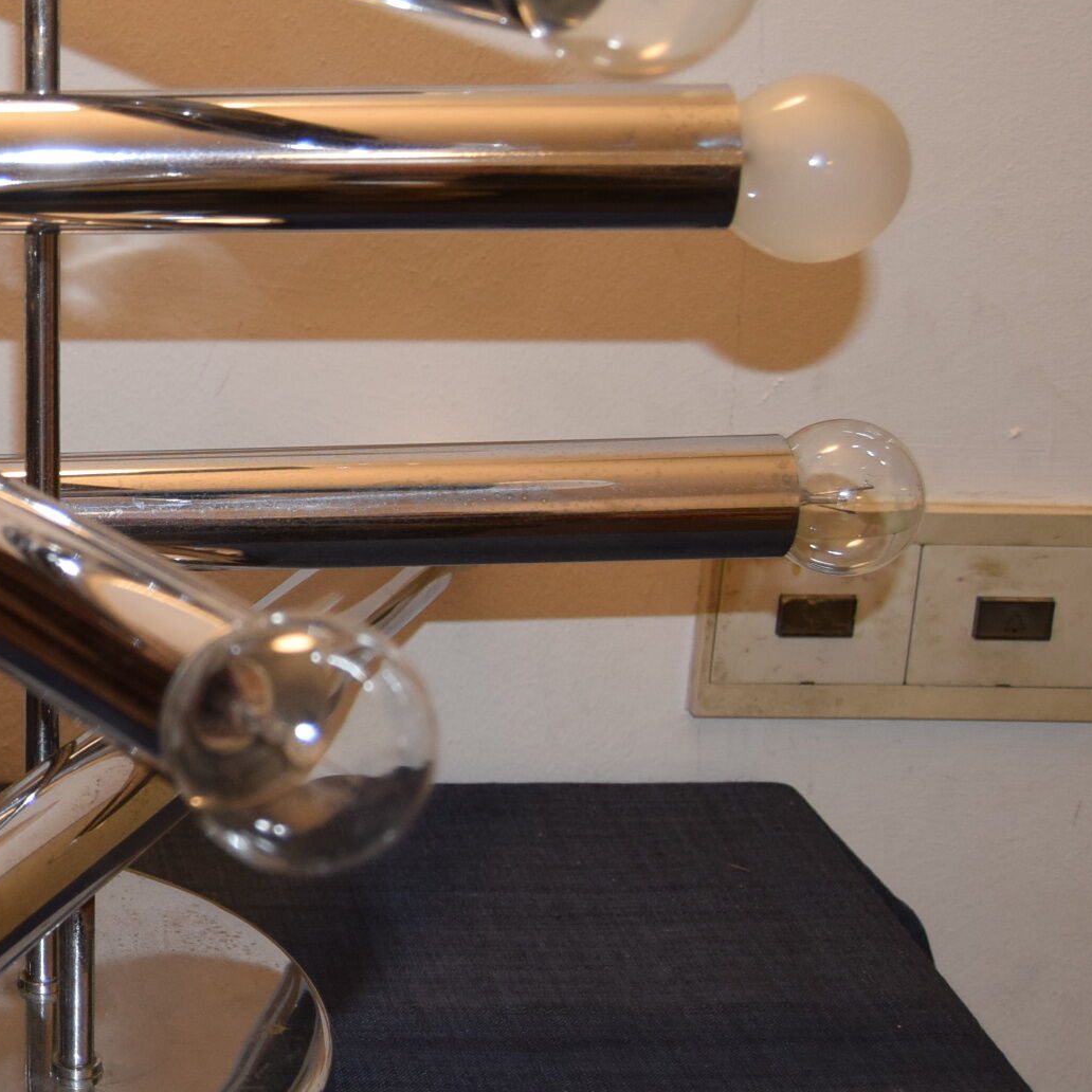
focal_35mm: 74
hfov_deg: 20.9
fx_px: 2641
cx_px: -395
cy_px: 474
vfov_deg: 23.3
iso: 640
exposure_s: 1/60
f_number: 3.5
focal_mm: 20
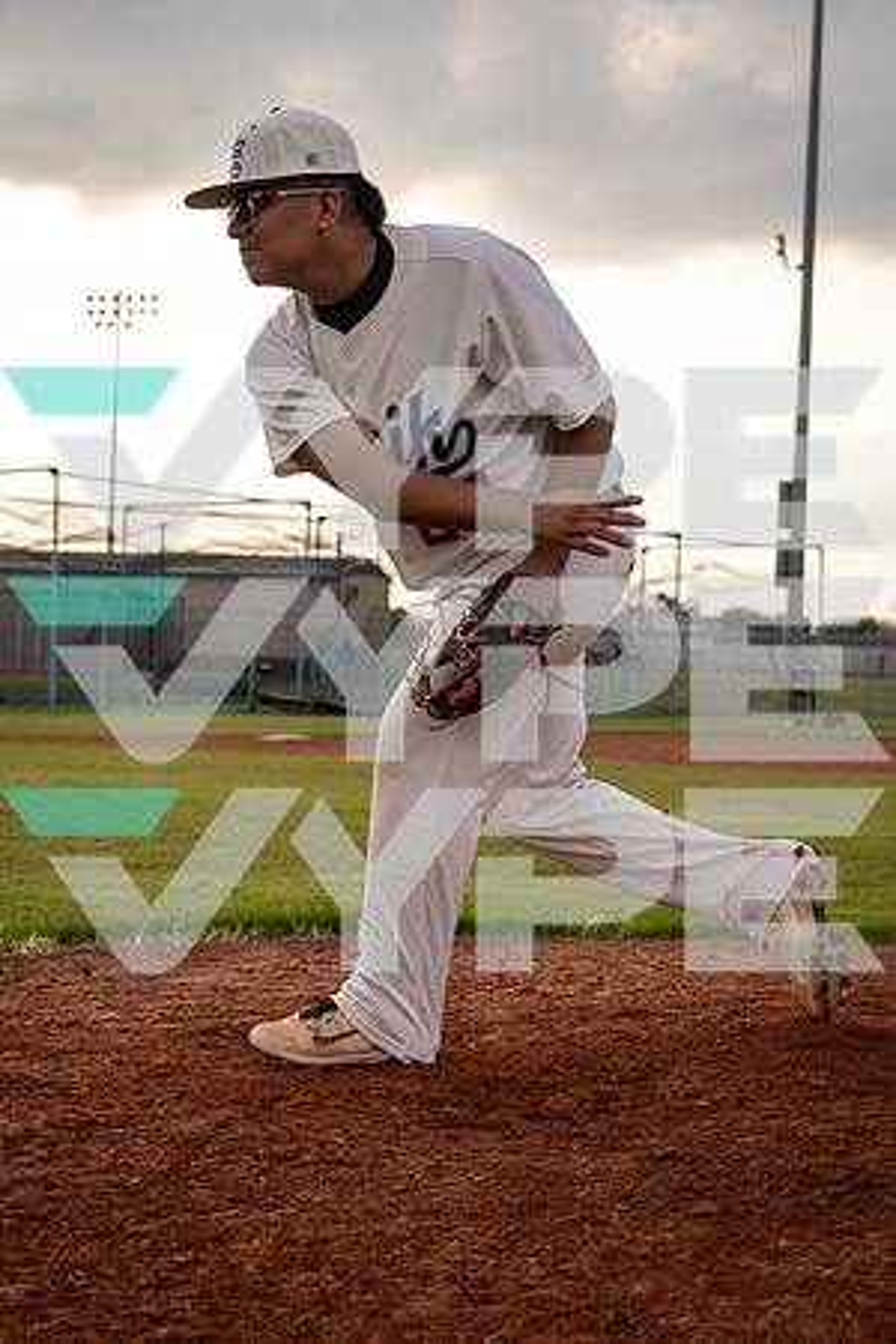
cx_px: 204
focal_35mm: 60
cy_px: 672
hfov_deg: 22.4
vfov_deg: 33.4
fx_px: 2240
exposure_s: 1/1250
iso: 250
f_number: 4
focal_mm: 40
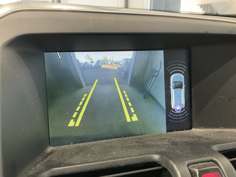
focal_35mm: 29
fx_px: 198
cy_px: 88
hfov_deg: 61.7
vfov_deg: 48.2
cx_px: 118
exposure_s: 1/50
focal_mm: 3
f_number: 1.8
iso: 200
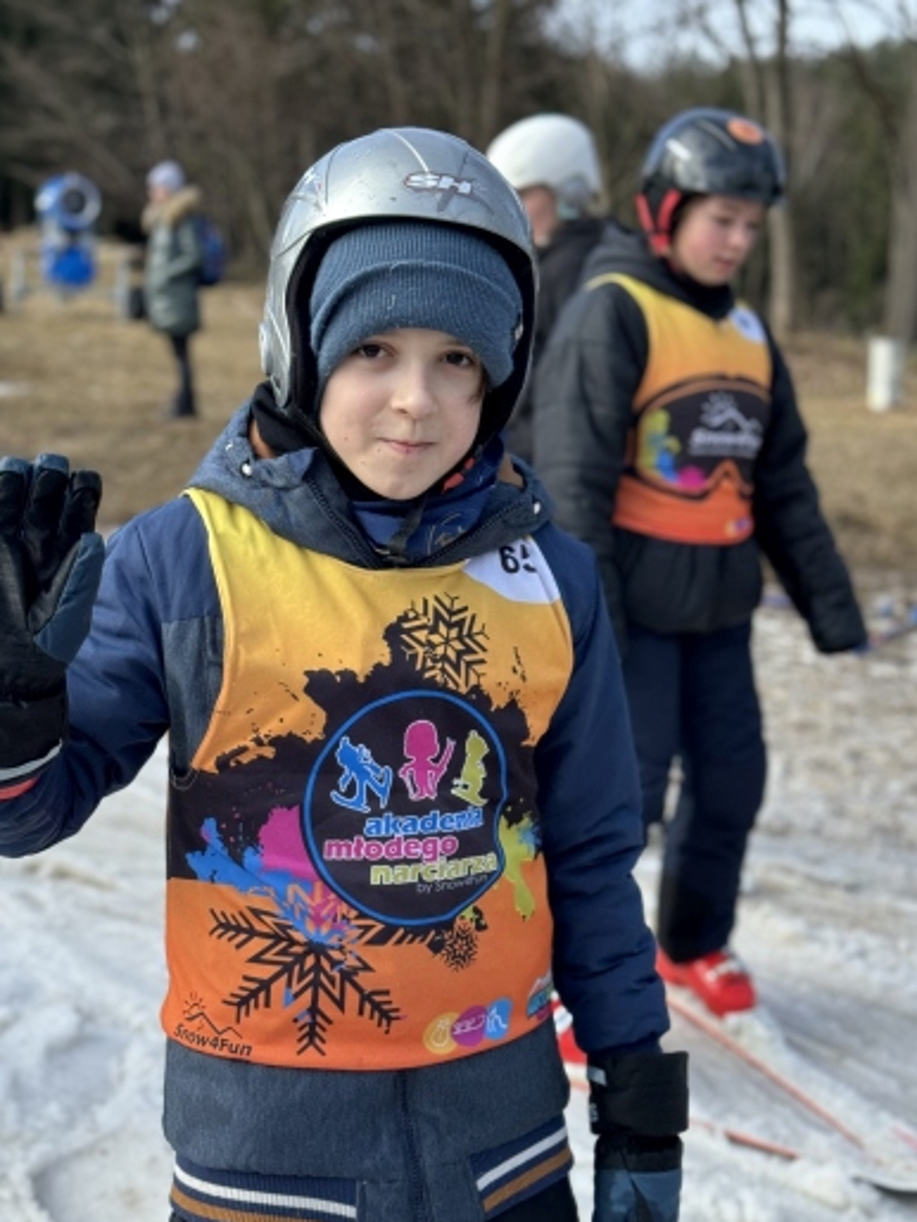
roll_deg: +0.1
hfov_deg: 26.1
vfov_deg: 34.3
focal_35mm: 56
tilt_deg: -8.8
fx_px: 1976
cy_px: 711
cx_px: 439
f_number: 1.78
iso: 64
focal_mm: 6.86
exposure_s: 1/966
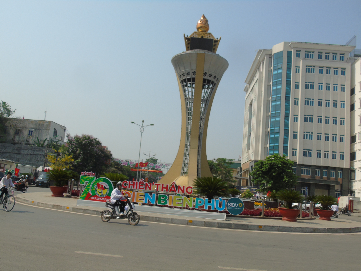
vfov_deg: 48.2
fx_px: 302
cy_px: 136
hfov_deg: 61.7
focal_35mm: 29
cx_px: 180
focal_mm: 5.2
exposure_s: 1/1000
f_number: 3.8
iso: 80
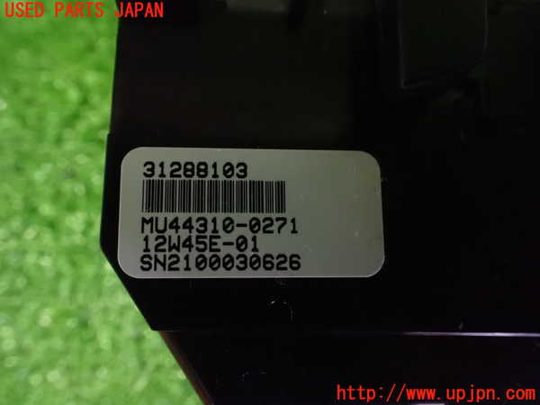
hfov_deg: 60.0
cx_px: 270
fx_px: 468
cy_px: 202
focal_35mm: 30
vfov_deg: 46.8
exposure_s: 1/25
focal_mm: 5.4
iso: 1600
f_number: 2.3
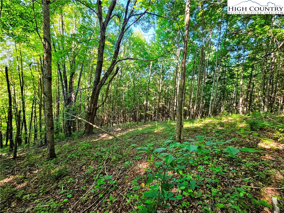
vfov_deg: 89.9
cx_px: 142
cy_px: 106
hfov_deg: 106.2
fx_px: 107
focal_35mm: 13
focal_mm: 2.2
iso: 125
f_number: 2.2
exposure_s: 1/60
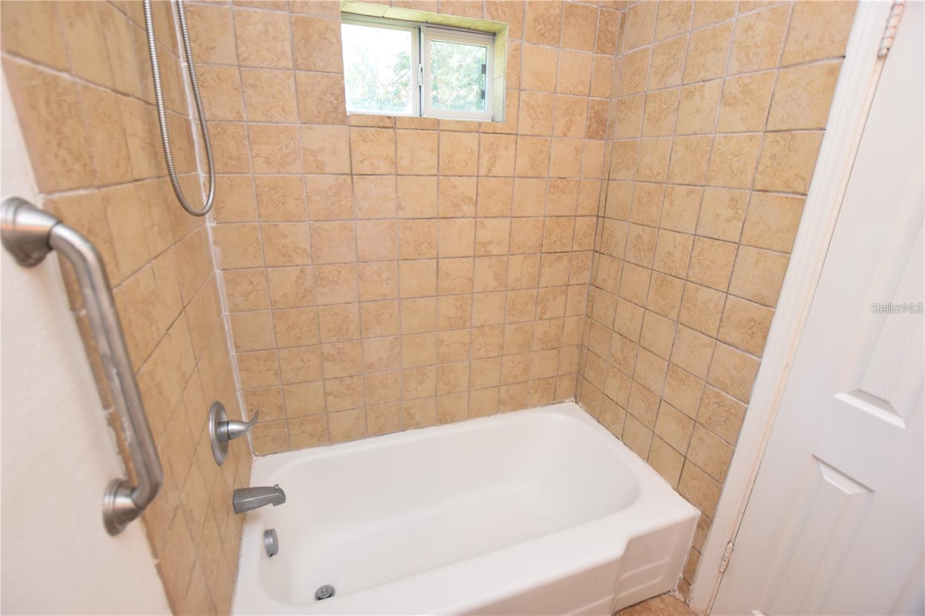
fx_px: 385
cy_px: 308
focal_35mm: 15
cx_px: 462
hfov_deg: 100.4
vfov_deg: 77.3
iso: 500
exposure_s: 1/60
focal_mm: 10
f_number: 4
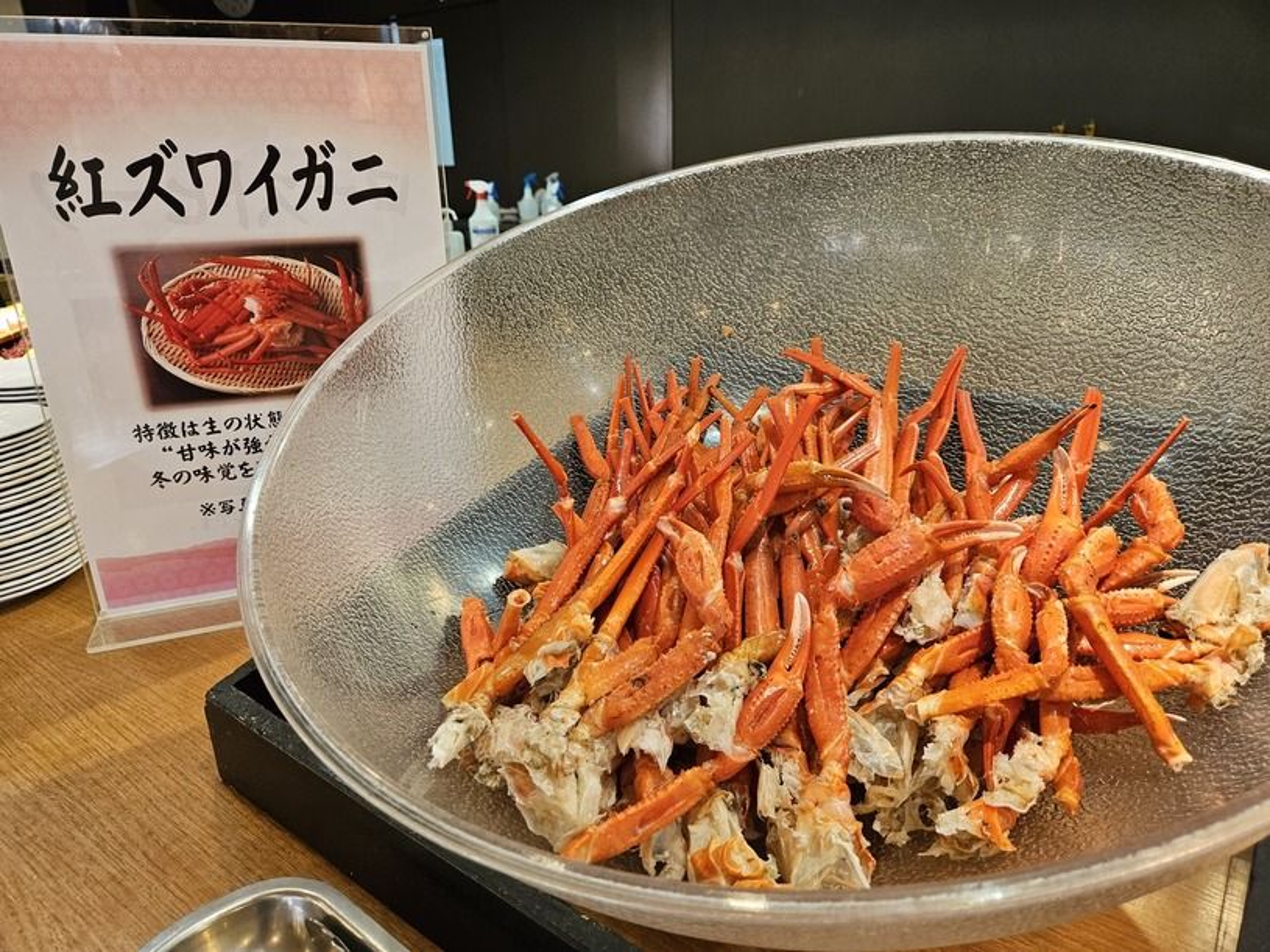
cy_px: 476
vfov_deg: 58.9
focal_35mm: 23
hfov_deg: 73.9
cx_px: 635
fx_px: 844
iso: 320
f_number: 1.8
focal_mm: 5.4
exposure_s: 1/120
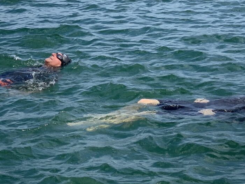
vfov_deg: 10.3
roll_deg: +2.1
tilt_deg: -19.8
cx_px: 123
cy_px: 204
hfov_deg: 13.8
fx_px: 1012
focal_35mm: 143
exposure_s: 1/737
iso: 16
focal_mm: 6
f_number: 2.4
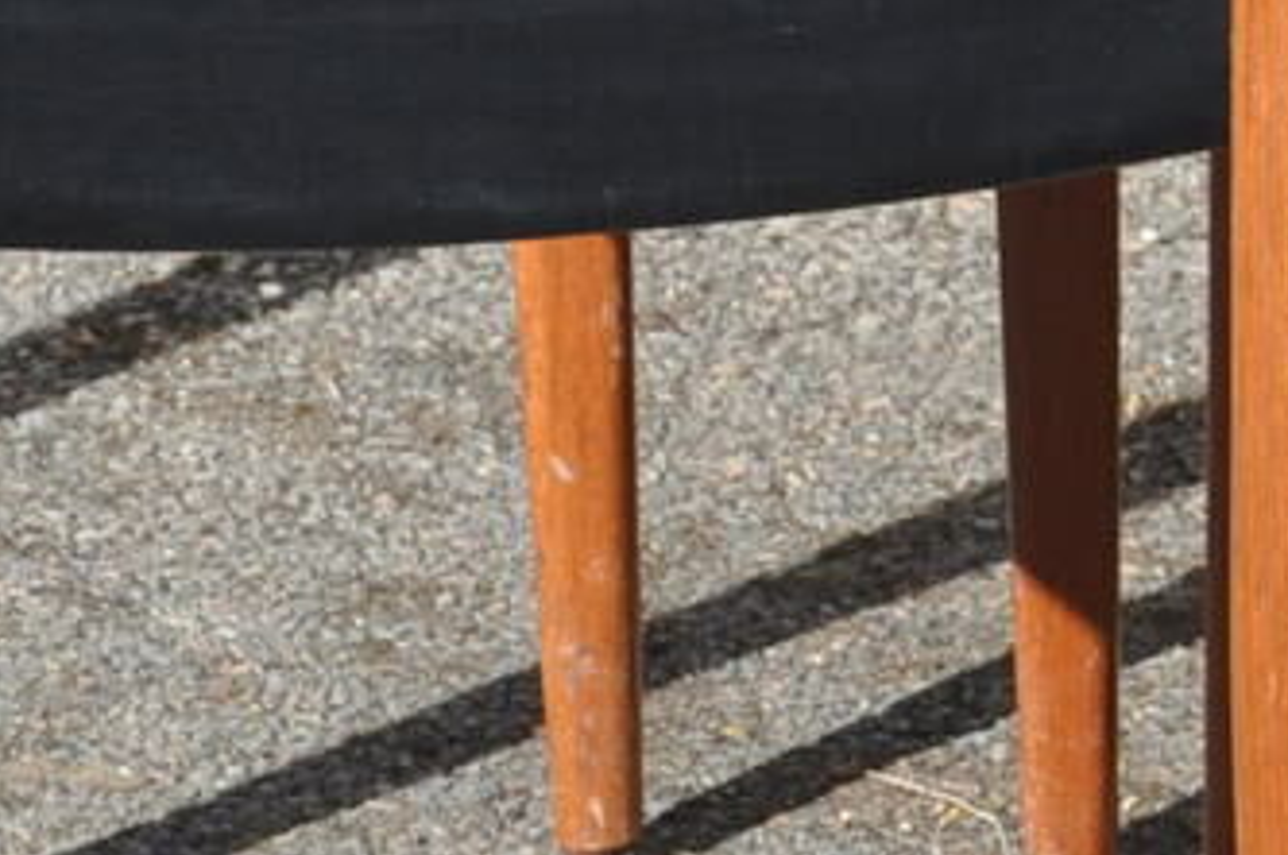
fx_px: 16112
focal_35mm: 451
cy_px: -255
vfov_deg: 3.0
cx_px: 2120
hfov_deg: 4.5
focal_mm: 50
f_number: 9
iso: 200
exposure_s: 1/320
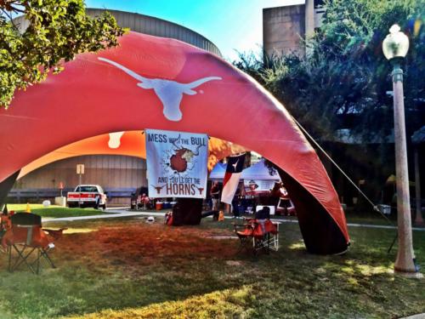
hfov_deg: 61.7
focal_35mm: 29
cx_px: 212
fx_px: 356
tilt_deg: +5.9
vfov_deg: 48.2
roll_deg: -0.4
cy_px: 160
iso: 32
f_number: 2.2
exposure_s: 1/1199
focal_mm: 4.15
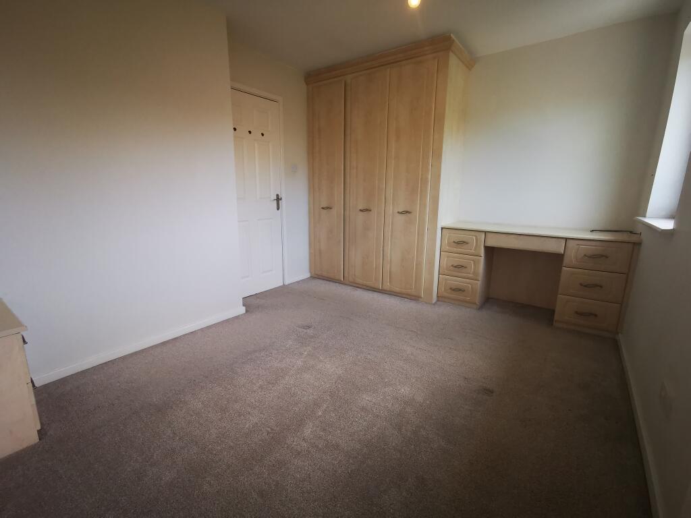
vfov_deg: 78.1
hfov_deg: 94.5
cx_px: 346
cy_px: 259
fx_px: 319
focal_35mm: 16
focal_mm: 2.35
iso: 250
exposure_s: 1/100
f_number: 2.2
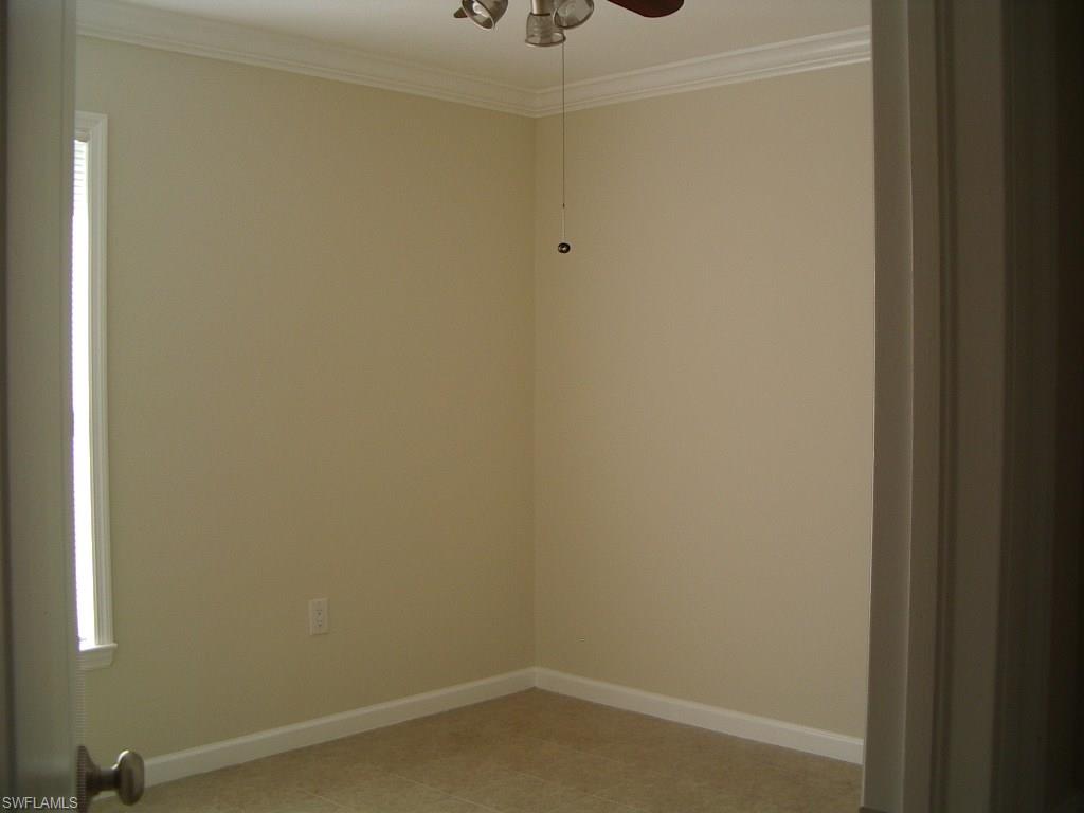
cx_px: 542
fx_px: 1190
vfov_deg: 37.7
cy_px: 406
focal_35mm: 38
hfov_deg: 49.0
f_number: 2.6
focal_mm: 5.8
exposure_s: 1/100
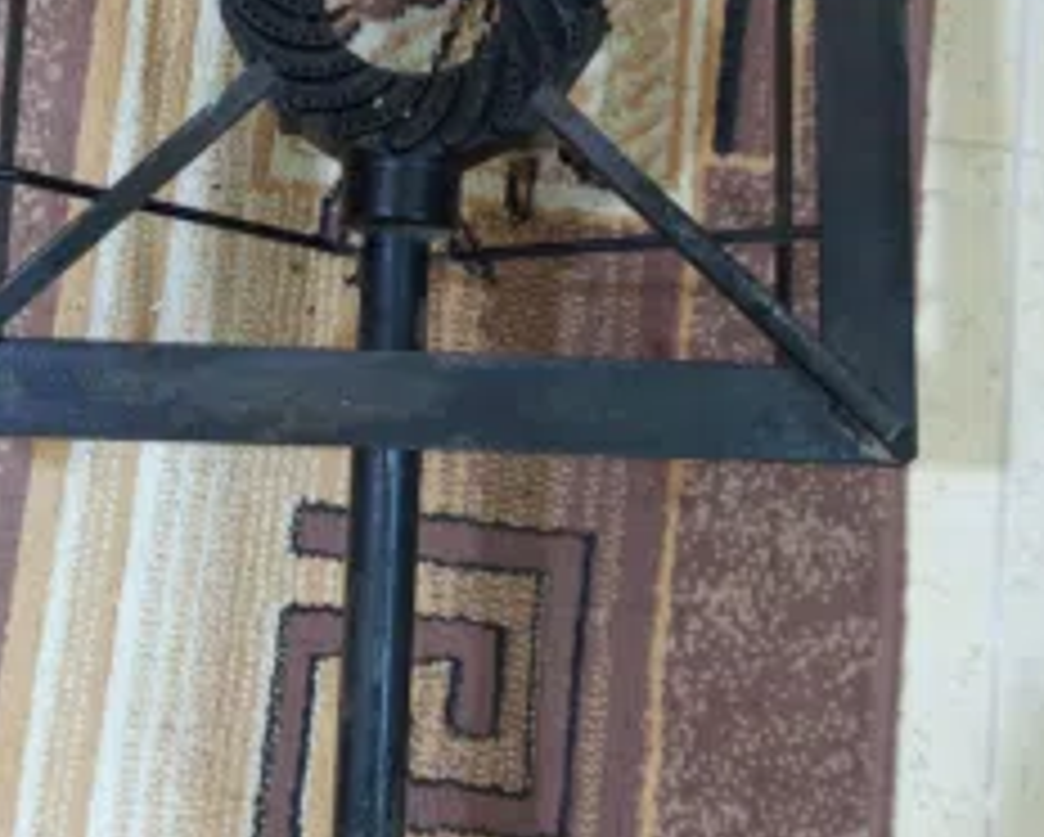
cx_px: 418
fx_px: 1299
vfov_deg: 35.4
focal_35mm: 42
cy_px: 279
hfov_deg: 43.6
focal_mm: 4.6
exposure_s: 1/20
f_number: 2
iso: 400
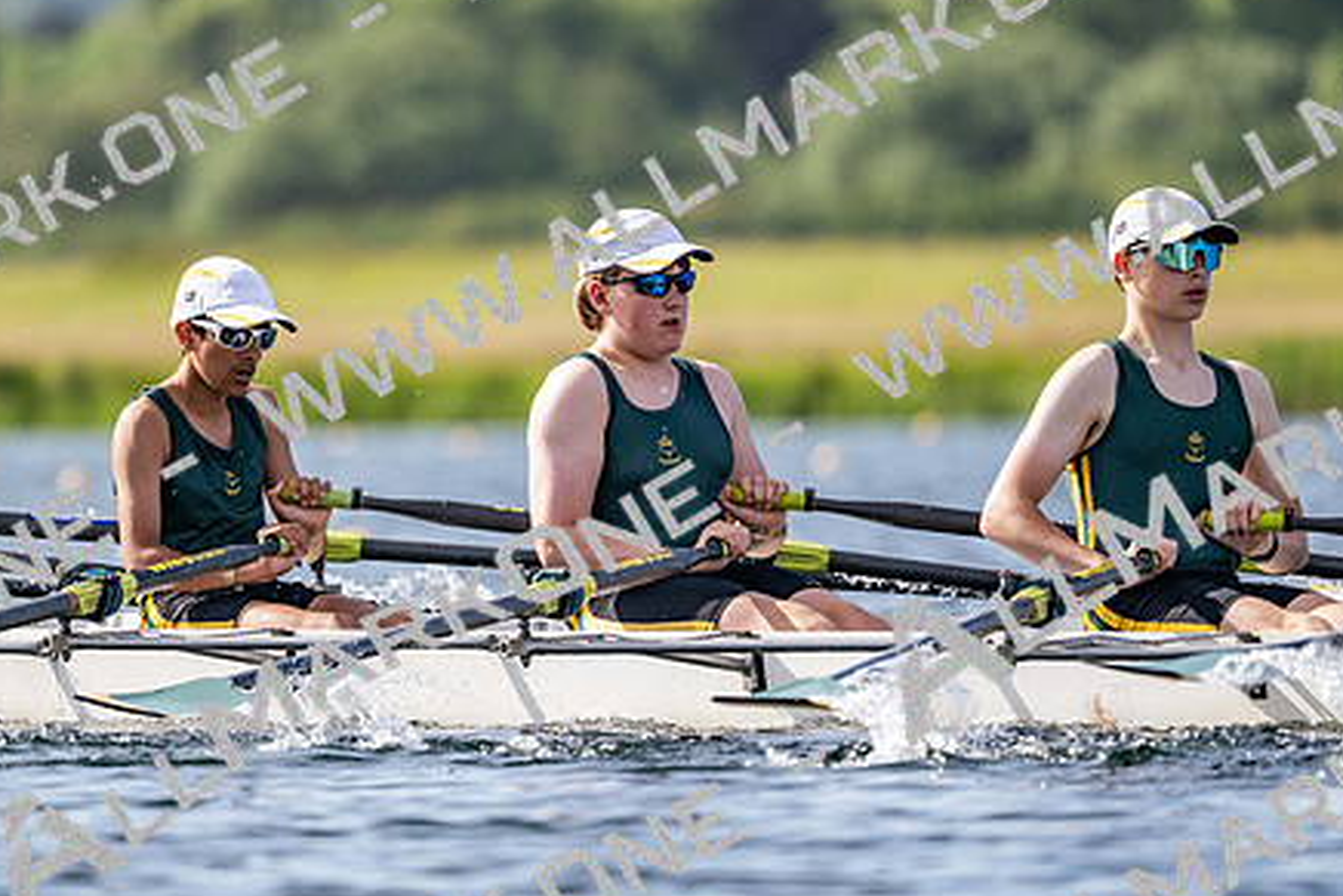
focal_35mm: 532
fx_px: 19852
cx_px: 628
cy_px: 451
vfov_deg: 2.6
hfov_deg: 3.9
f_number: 4.5
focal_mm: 400
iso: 280
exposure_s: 1/2500
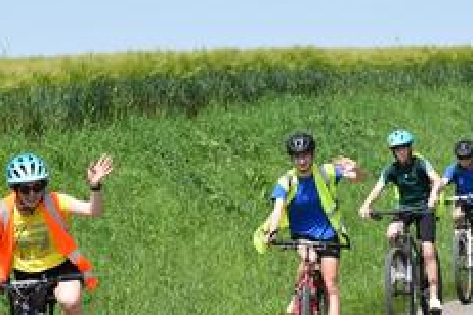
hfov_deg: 8.7
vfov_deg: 5.8
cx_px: 270
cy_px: 269
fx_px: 3101
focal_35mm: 236
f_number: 9
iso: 200
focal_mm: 52
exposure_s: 1/400
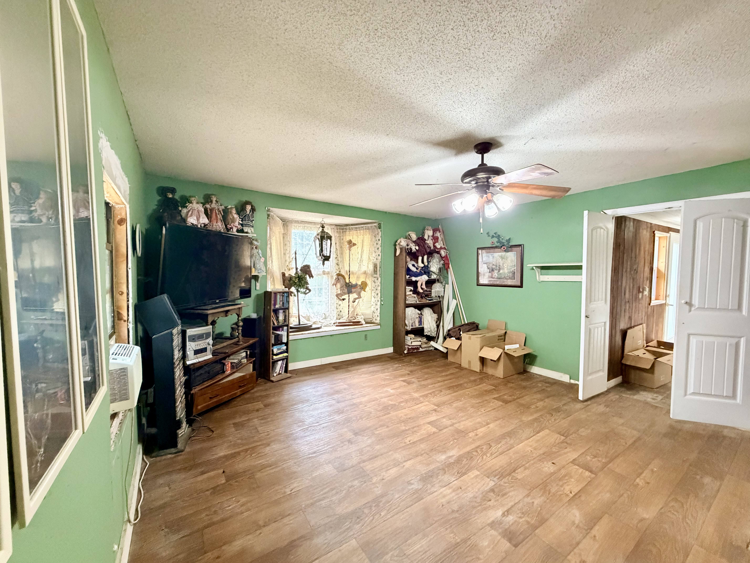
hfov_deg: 102.1
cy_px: 282
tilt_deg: -2.4
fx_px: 303
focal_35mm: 14
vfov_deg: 85.7
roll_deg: +0.0
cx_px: 375
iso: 800
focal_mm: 2.22
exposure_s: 1/60
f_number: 2.2
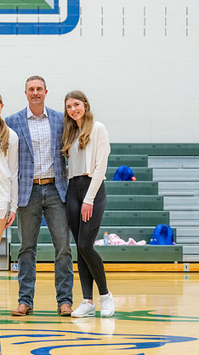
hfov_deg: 10.2
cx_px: 21
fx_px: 1107
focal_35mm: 118
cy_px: 175
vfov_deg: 18.2
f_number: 2.8
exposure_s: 1/400
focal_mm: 70
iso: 3200
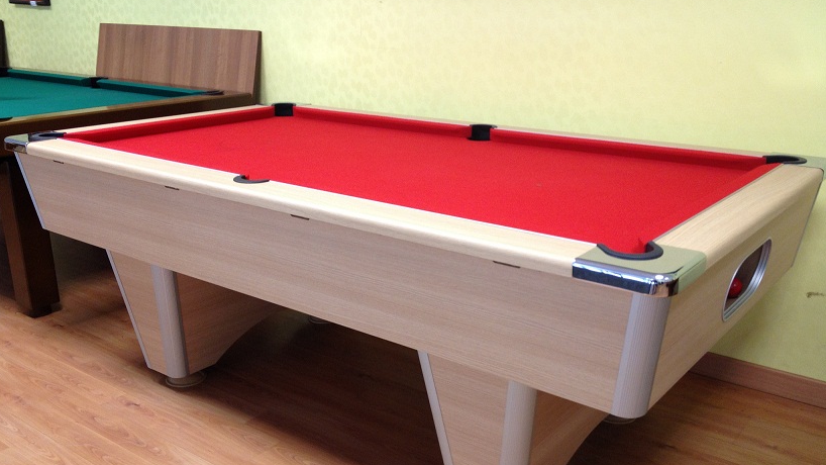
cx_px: 411
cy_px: 254
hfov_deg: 51.6
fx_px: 854
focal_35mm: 39
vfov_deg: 30.4
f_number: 2.4
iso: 100
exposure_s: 1/20
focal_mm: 4.28
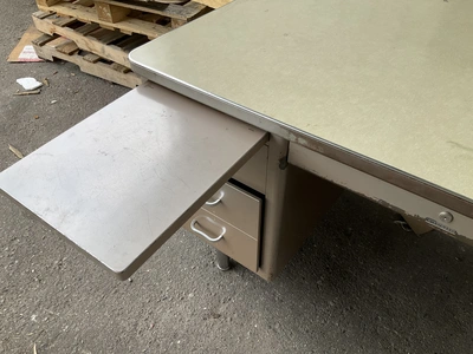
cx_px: 236
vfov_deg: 48.2
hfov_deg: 61.7
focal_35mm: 29
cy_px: 177
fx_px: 396
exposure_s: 1/257
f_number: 1.8
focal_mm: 3
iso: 25
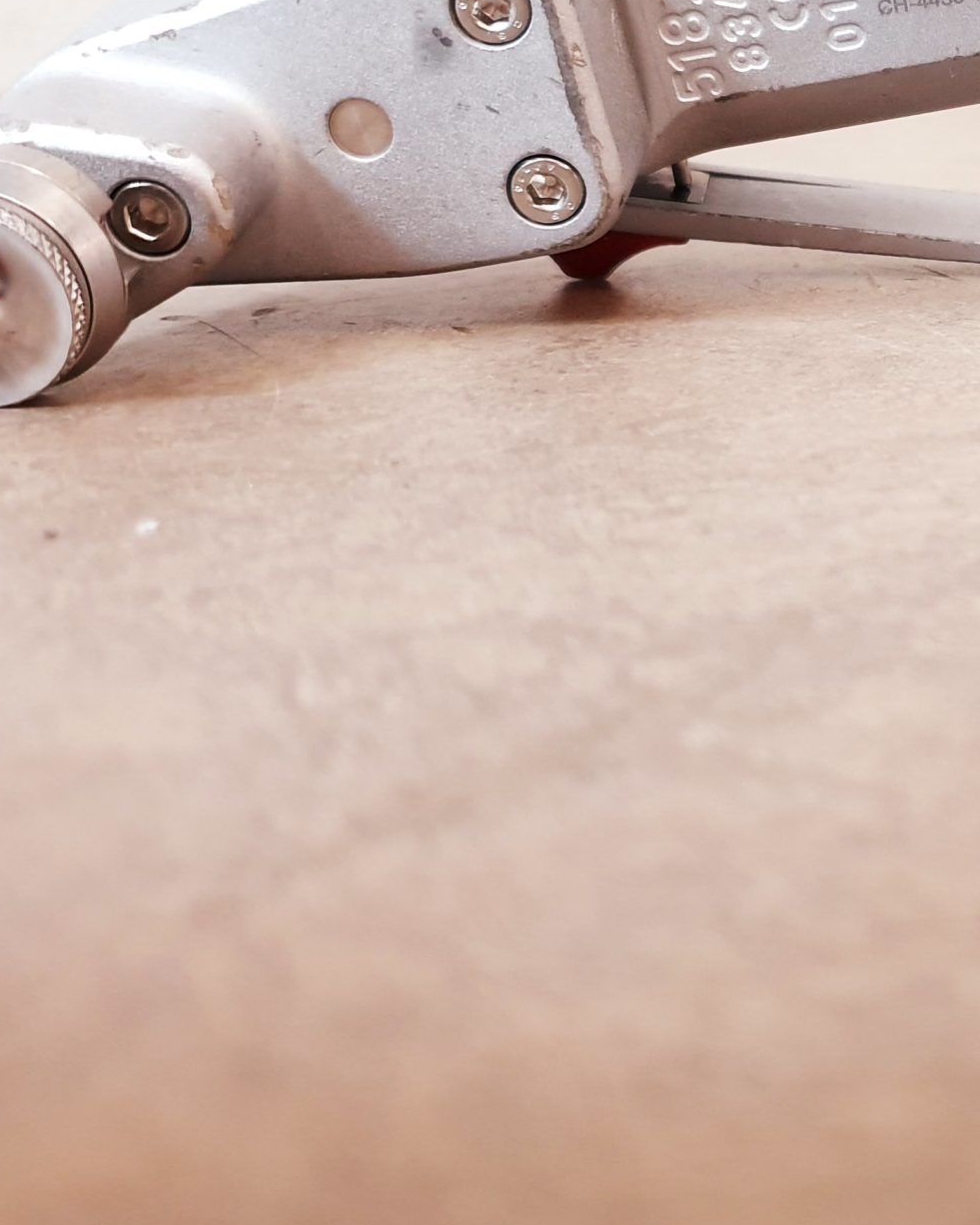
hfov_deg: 26.4
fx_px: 1921
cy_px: 293
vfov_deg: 34.5
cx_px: 1076
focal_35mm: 53
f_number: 1.5
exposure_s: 1/50
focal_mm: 4.3
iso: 250
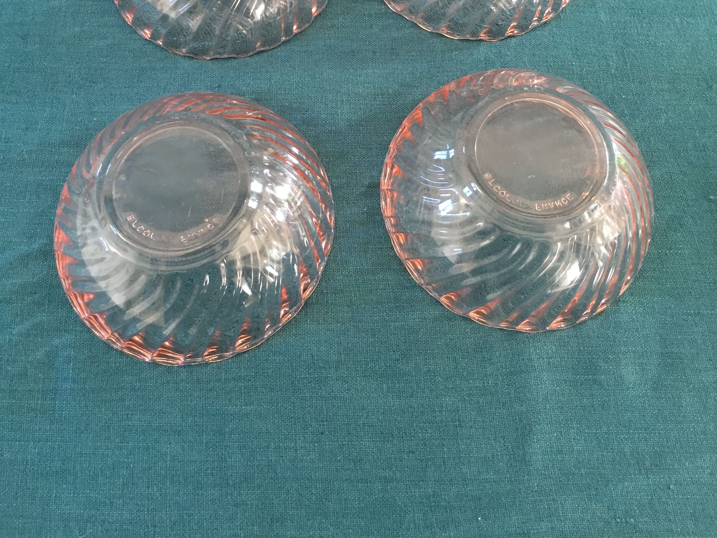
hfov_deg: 47.9
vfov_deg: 35.1
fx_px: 808
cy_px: 76
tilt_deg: -61.2
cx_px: 359
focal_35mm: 39
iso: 125
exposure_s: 1/33
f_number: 2.2
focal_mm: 4.15
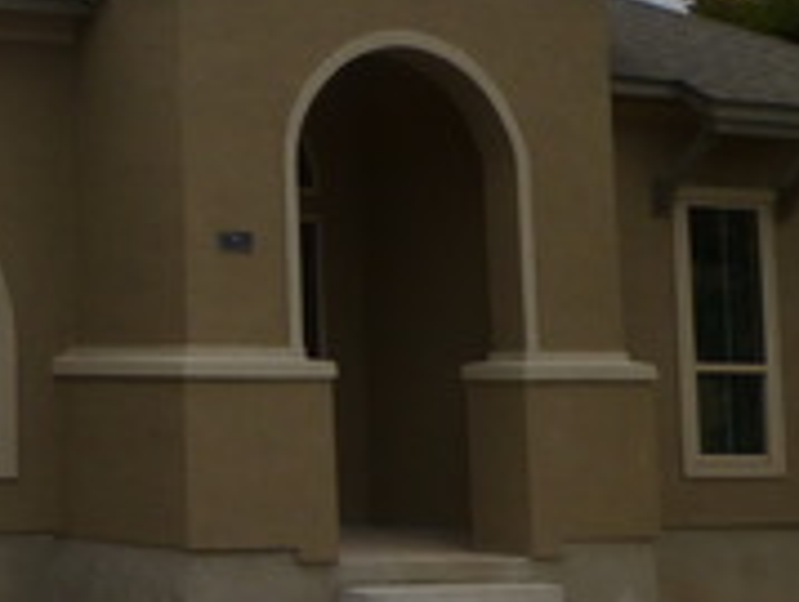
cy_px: -134
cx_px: -232
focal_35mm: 107
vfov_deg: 13.5
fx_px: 2475
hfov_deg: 17.3
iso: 100
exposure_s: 1/80
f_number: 3.6
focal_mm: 5.4
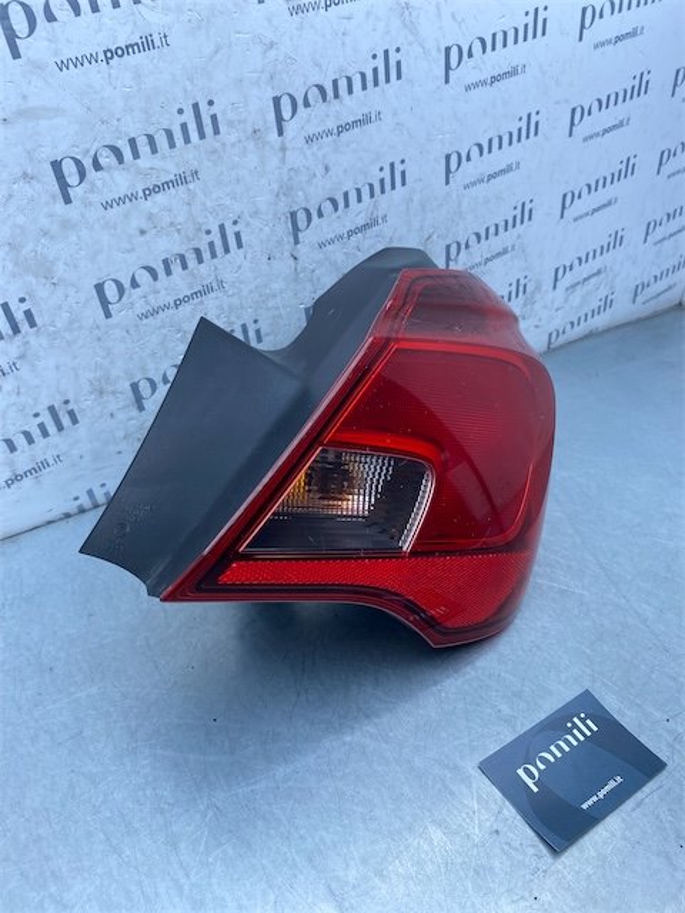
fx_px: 686
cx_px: 342
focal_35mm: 26
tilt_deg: -33.9
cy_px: 456
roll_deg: -4.3
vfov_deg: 67.3
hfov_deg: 53.1
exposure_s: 1/654
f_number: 1.8
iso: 32
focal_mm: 4.25
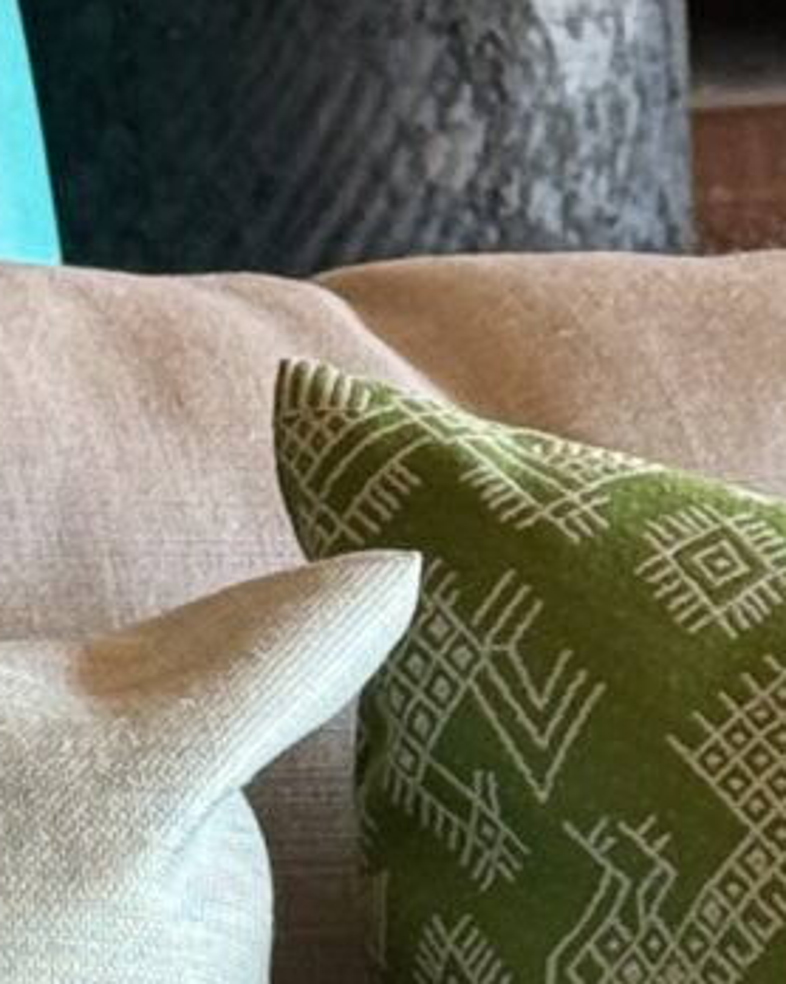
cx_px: 229
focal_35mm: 345
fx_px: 10041
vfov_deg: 5.6
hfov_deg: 4.5
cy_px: 854
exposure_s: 1/86
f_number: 1.78
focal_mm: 6.76
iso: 100
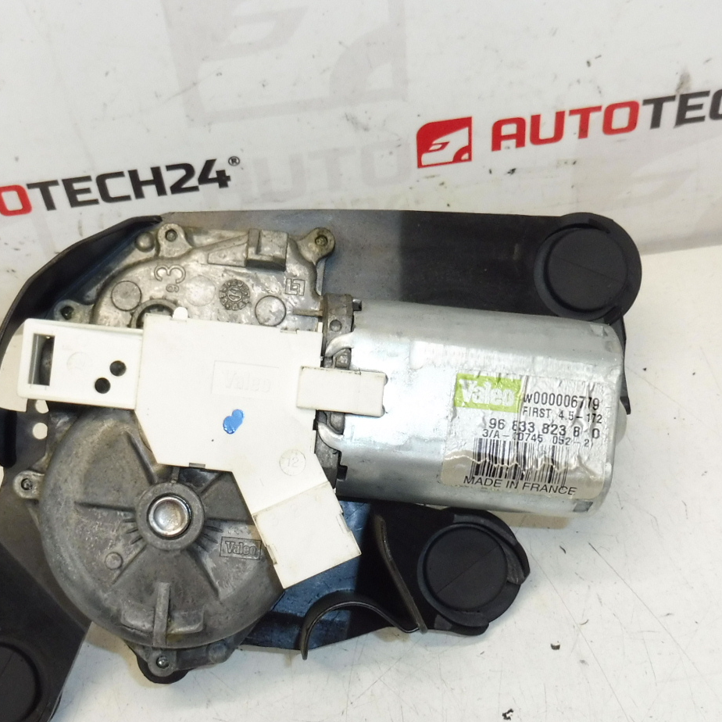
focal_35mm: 47
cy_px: 419
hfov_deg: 36.0
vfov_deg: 36.0
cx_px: 301
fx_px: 1109
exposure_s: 1/60
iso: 200
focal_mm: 4.3
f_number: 3.5
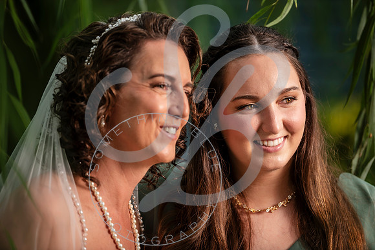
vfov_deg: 7.9
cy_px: 125
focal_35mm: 175
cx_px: 188
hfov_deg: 11.7
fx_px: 1823
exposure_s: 1/800
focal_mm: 175
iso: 400
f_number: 2.8
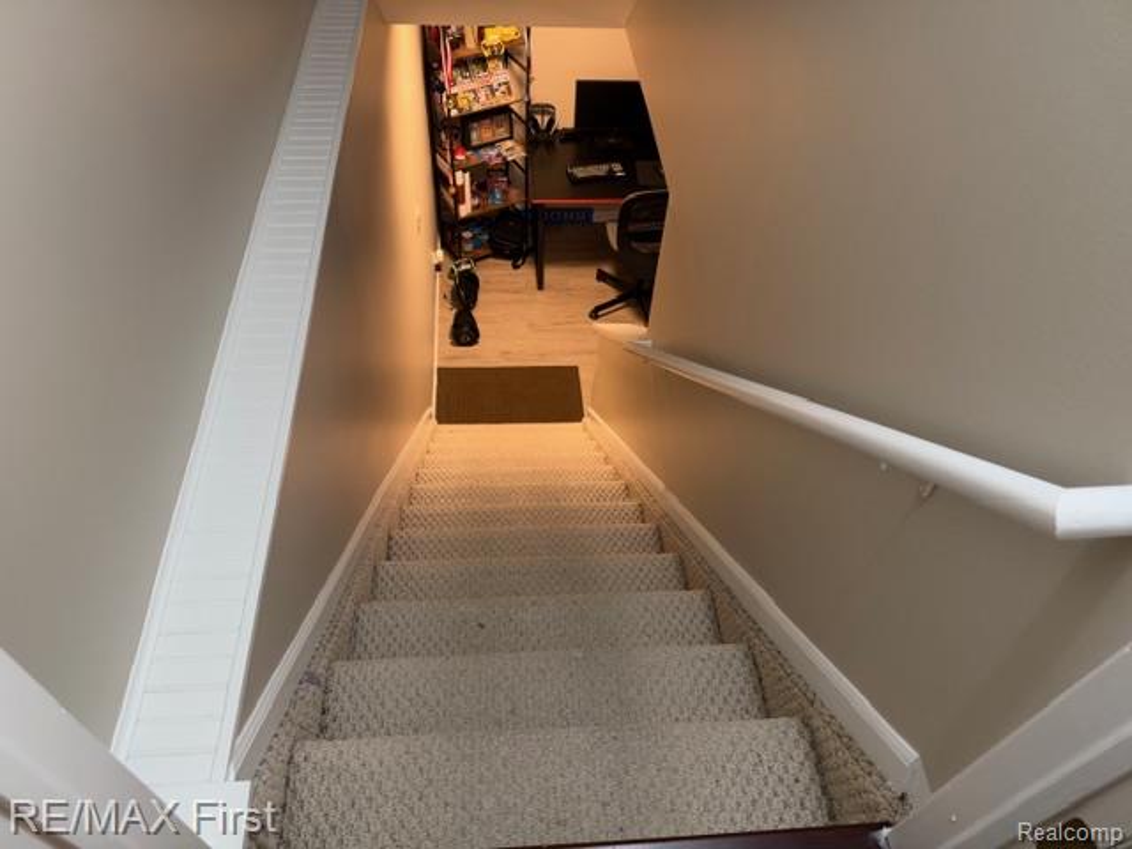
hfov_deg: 71.6
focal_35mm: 24
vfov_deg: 56.8
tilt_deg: -49.4
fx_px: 785
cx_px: 566
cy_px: 424
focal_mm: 6.93
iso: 200
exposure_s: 1/60
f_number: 1.48
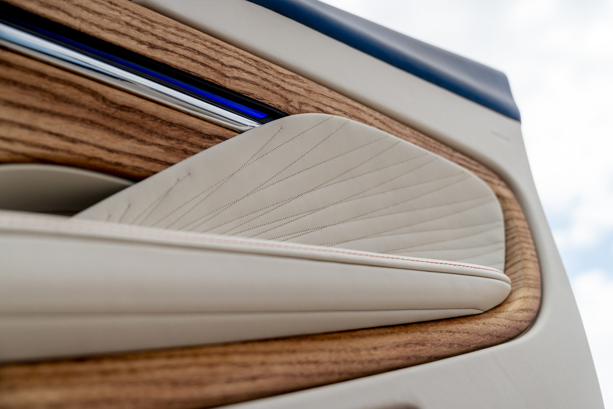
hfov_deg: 47.4
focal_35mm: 41
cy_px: 204
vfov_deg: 32.6
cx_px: 306
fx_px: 698
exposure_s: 1/200
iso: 320
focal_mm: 41
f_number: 4
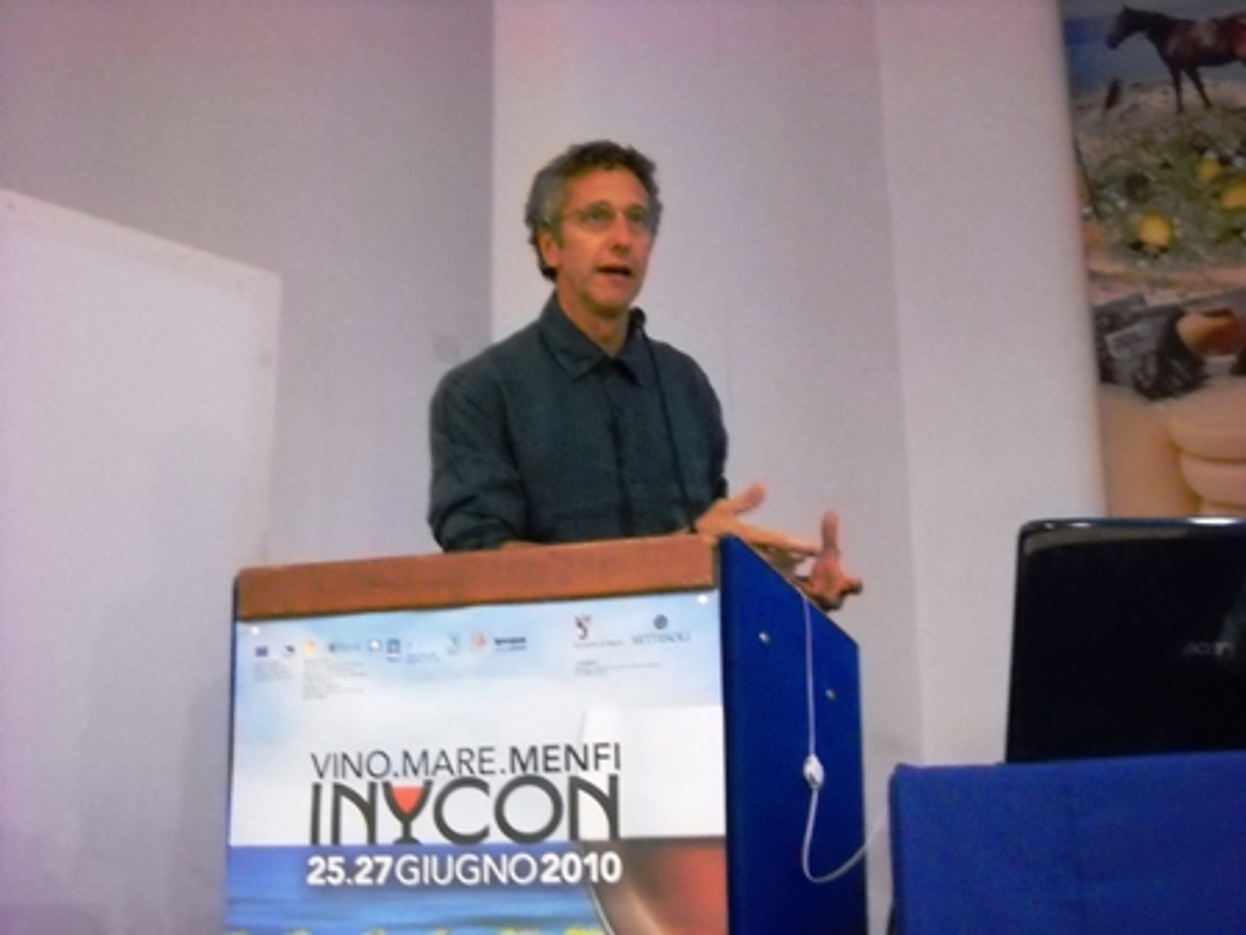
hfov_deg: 39.7
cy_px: 468
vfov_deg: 30.3
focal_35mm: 48
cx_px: 623
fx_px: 1728
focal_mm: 7.88
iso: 800
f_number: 3.3
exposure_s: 1/9
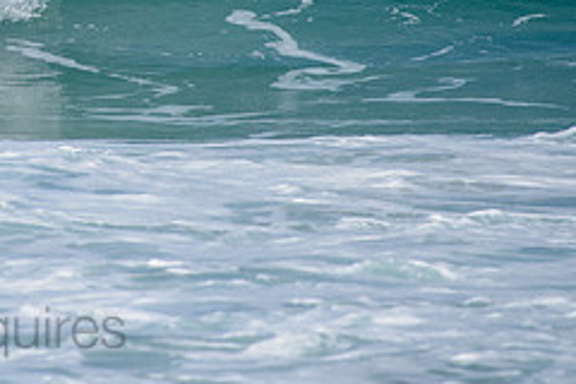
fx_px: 19294
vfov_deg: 1.1
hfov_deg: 1.7
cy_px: -71
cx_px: -60
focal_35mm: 1206
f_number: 6.3
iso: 250
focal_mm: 500
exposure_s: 1/2500
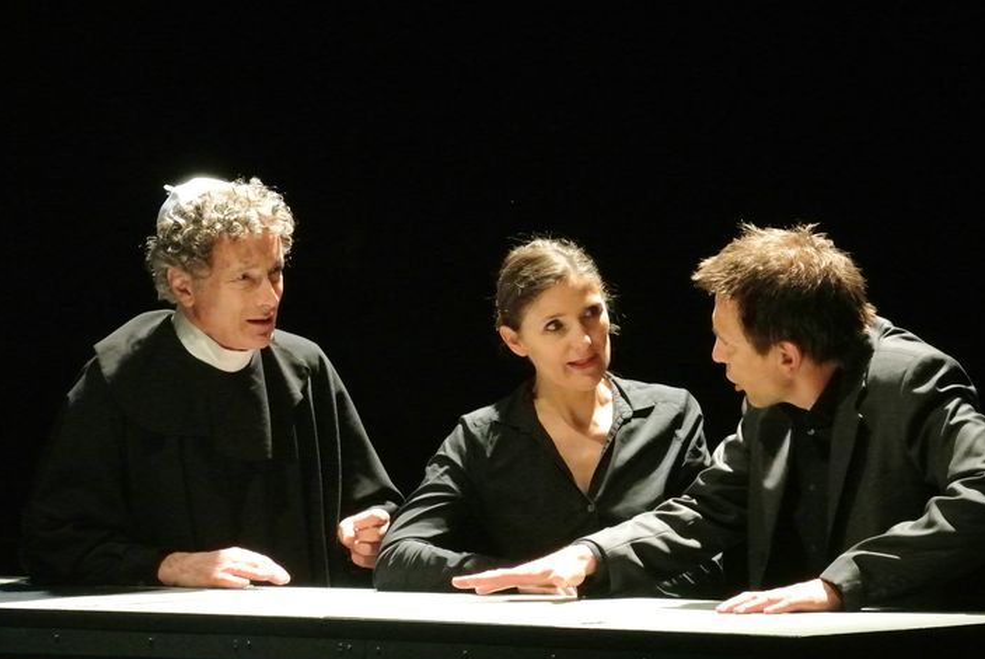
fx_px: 4984
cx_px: 488
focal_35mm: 182
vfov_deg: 7.6
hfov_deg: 11.3
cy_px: 329
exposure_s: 1/160
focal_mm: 59.4
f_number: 8
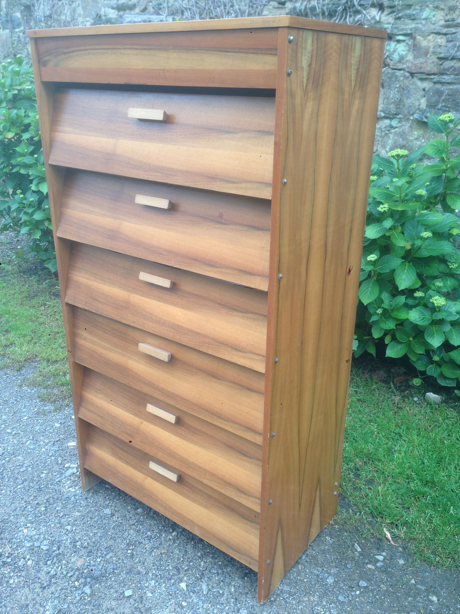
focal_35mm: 33
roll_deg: +1.4
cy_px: 307
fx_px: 585
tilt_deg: -22.1
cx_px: 230
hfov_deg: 42.9
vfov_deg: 55.4
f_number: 2.4
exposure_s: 1/120
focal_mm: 4.12
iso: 50
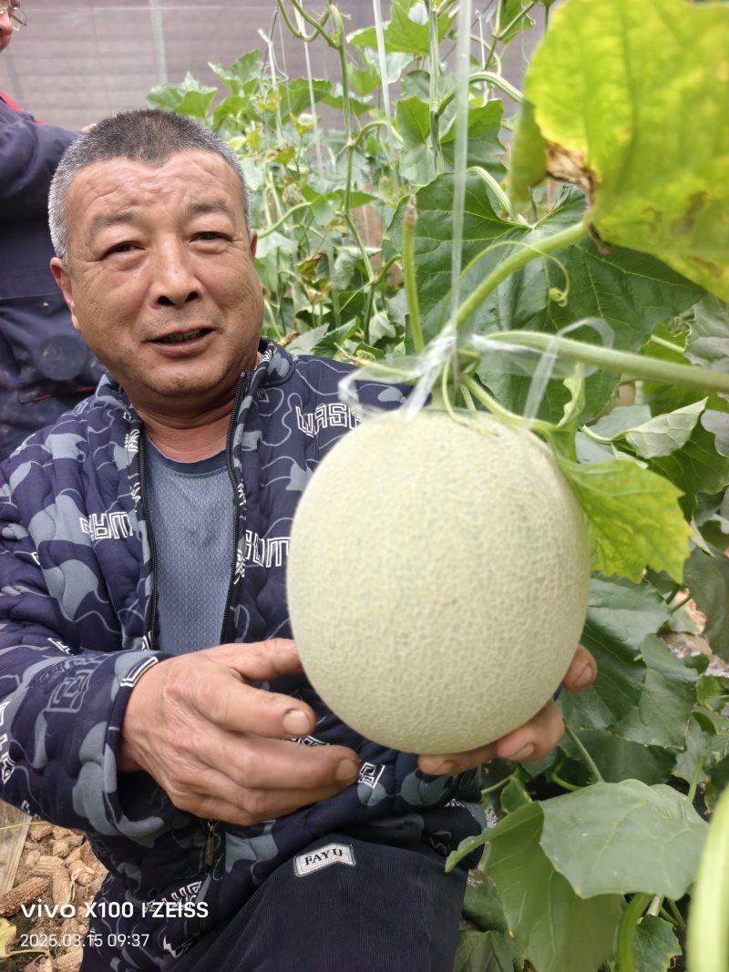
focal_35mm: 23
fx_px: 646
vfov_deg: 73.9
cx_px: 364
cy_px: 486
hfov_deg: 58.9
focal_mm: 5.6
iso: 71
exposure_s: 1/587
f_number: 1.57
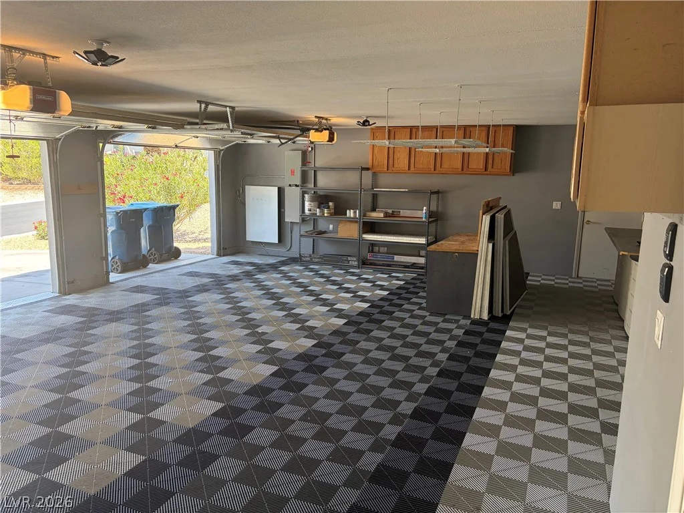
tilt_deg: -9.2
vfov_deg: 53.1
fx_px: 514
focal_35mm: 26
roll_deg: -0.8
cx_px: 342
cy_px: 256
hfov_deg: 67.3
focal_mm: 5.96
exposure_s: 1/210
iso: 80
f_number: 1.6
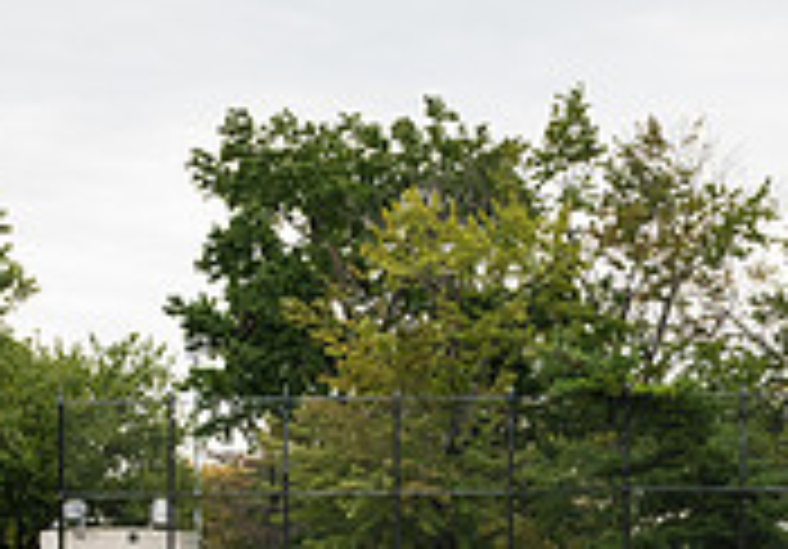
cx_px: 558
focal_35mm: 88
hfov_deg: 22.7
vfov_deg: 15.2
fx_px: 1954
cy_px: 731
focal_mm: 24
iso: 400
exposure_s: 1/640
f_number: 4.5
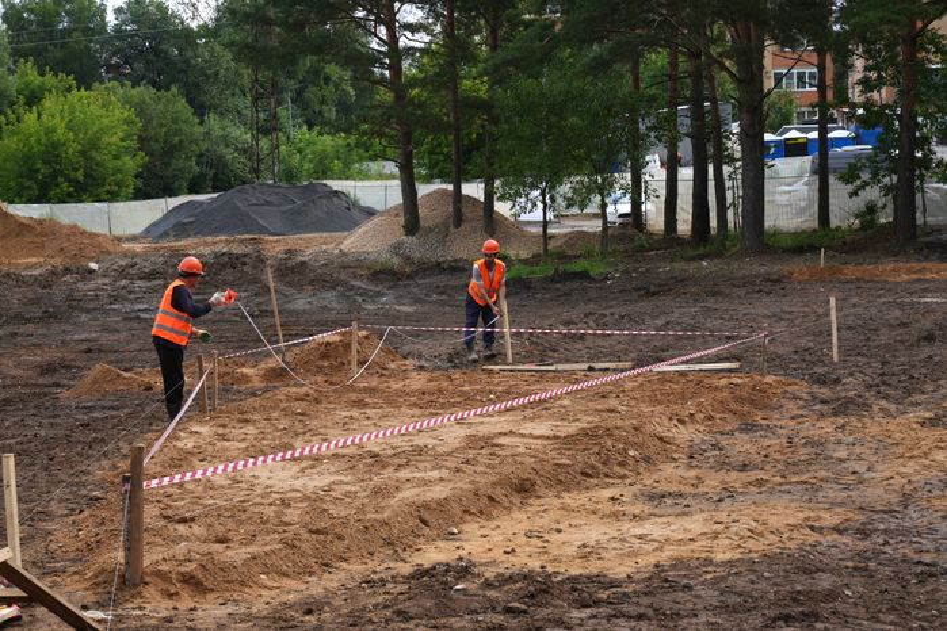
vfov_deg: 19.7
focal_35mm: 69
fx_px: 1815
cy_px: 316
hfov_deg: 29.2
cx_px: 474
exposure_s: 1/125
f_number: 10
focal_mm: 69
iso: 125
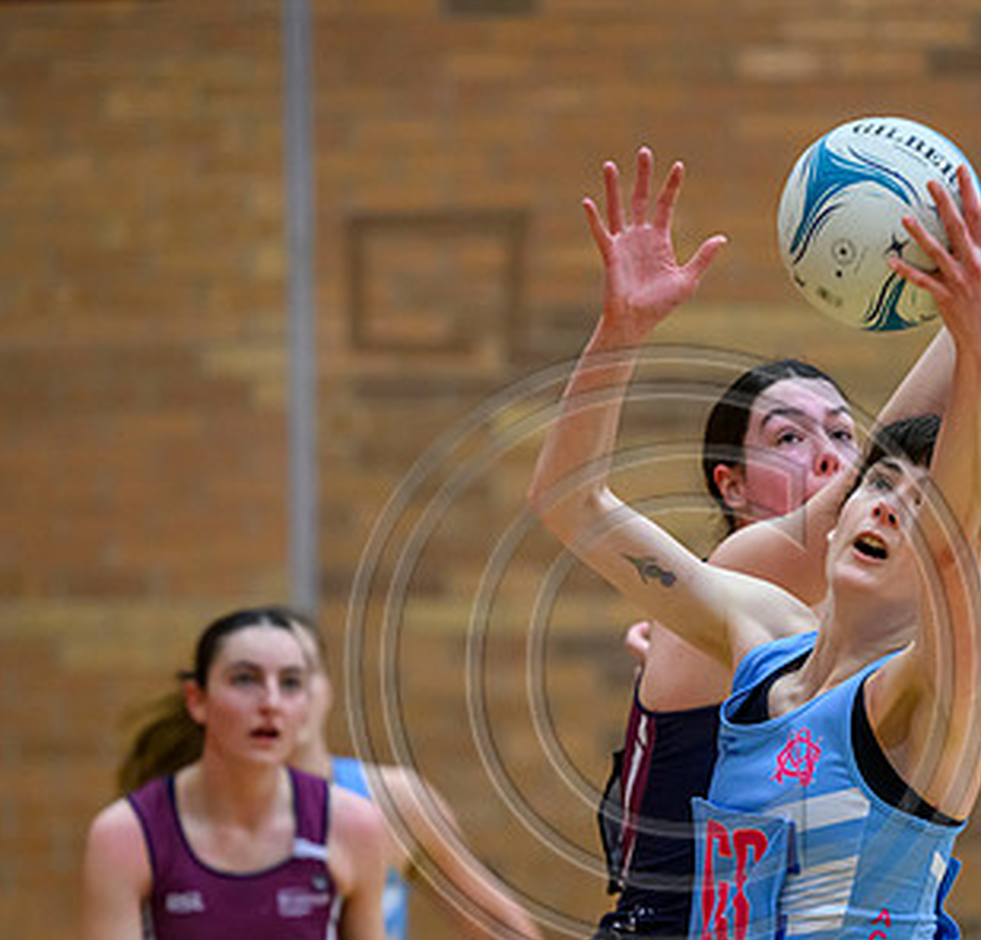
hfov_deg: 6.3
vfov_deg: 6.0
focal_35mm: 284
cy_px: 664
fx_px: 8916
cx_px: 706
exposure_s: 1/1000
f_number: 2.8
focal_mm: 150
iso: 5000
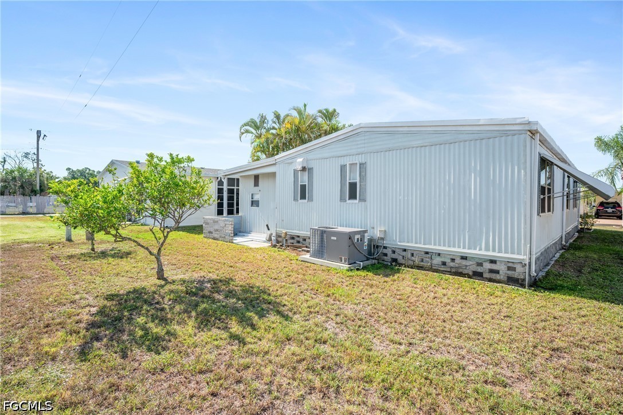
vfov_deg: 70.4
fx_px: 294
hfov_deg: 93.3
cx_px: 312
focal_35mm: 17
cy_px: 208
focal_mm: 17
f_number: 4
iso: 250
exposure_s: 1/1600
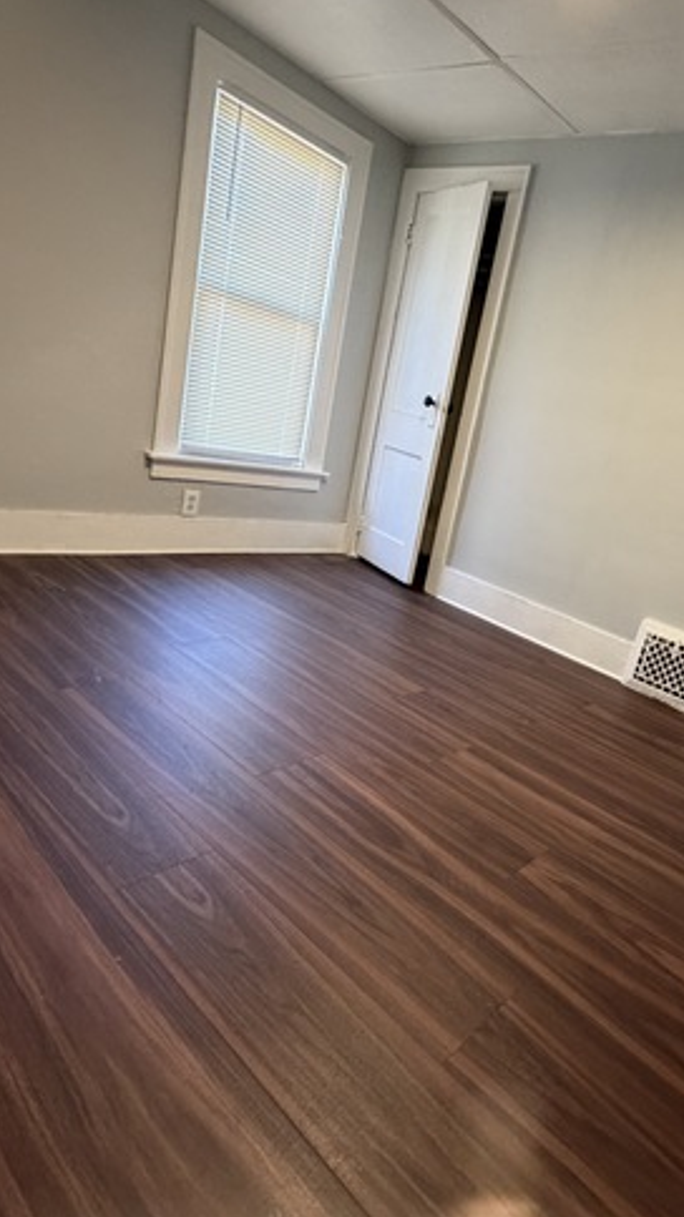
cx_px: 502
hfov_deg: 51.6
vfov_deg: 83.8
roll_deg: -13.6
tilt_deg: -13.0
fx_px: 678
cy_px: 598
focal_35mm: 21
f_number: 2.2
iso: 400
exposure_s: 1/60
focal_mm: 2.22
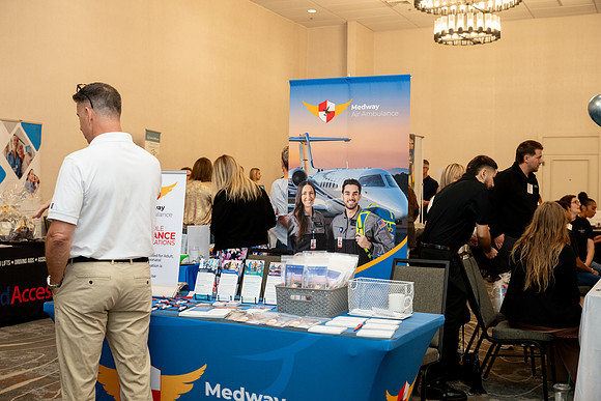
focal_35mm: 44
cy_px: 200
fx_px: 735
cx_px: 300
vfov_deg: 30.5
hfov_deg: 44.5
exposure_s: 1/320
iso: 2000
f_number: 4
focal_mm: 44
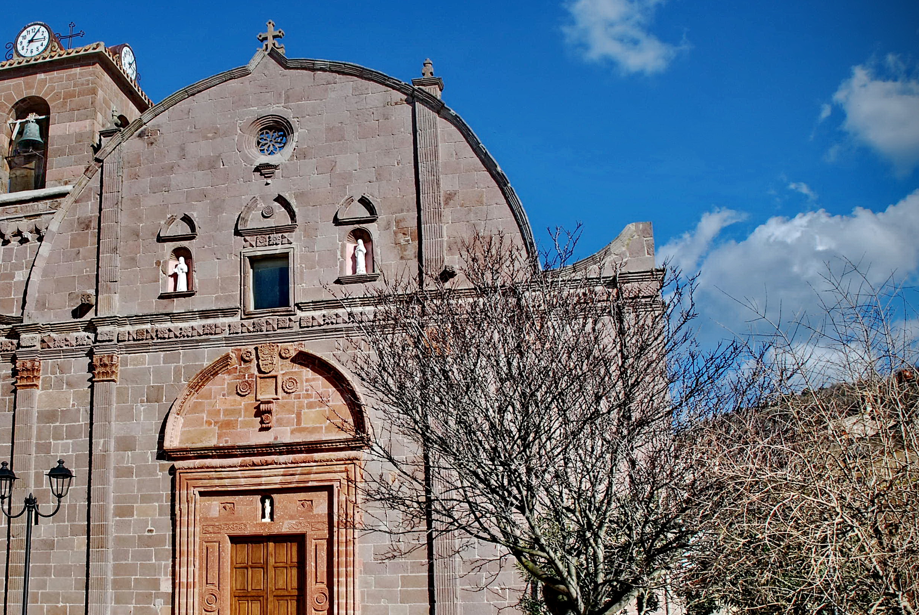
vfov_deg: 31.2
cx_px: 270
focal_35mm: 43
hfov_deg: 44.4
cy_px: 369
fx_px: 1099
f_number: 10
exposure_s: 1/250
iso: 160
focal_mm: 18
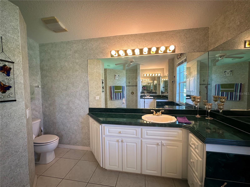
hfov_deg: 102.1
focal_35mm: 14
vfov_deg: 85.7
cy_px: 94
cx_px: 125
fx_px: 101
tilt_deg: -2.7
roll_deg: +0.4
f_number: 2.2
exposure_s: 1/60
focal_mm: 2.22
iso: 160
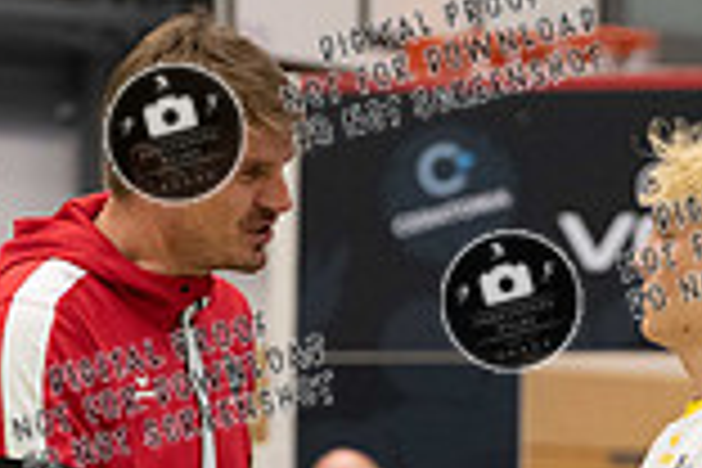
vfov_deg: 2.7
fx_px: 9808
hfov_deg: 4.1
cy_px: 524
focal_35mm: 503
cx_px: 603
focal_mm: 135
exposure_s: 1/640
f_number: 3.5
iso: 3200
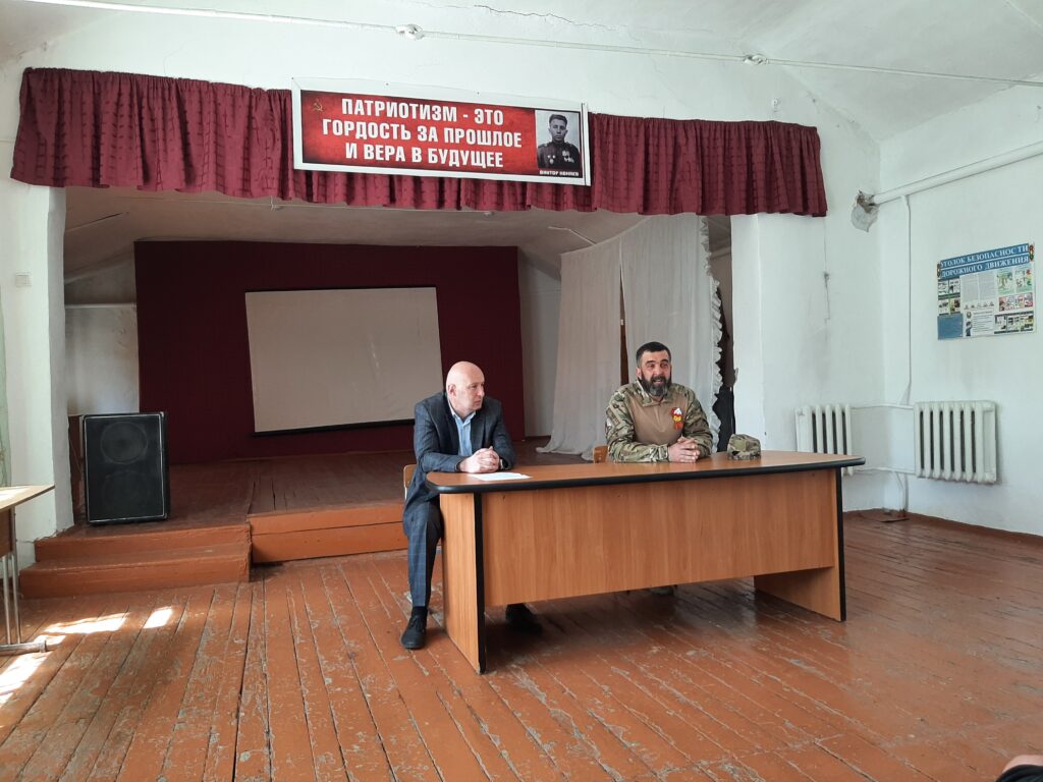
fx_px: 783
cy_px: 391
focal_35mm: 26
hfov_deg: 67.3
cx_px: 522
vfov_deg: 53.1
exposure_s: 1/100
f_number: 1.7
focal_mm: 3.93
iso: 64
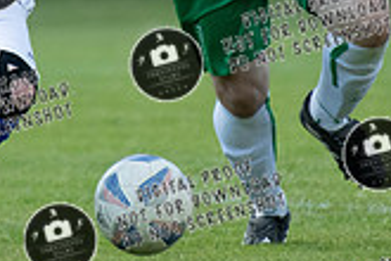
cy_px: -171
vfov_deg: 0.7
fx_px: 21753
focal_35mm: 2003
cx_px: 118
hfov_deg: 1.0
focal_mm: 450
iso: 1100
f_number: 5.6
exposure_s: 1/1600
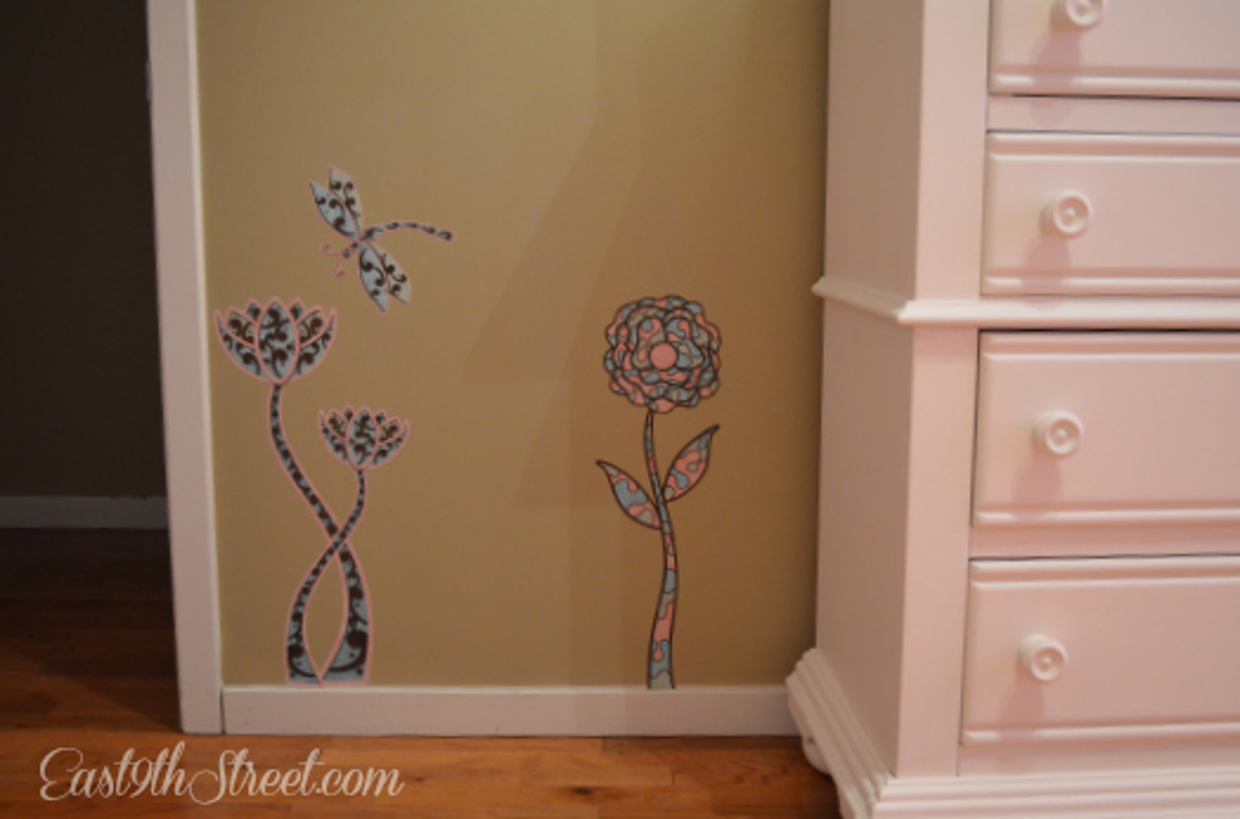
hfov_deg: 53.3
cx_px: 620
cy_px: 410
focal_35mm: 36
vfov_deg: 36.6
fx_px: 1236
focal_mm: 24
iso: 2000
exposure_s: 1/30
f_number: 4
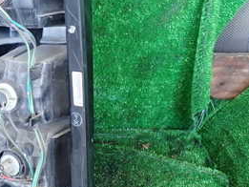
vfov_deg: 21.3
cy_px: 73
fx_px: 497
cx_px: 46
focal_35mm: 69
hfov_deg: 27.5
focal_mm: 5.4
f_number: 2.3
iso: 200
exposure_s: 1/30
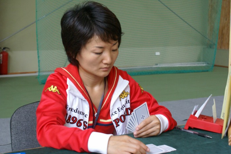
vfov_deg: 22.7
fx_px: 385
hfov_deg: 33.4
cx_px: 116
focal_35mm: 60
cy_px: 77
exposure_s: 1/50
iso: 640
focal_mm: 40
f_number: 5.6
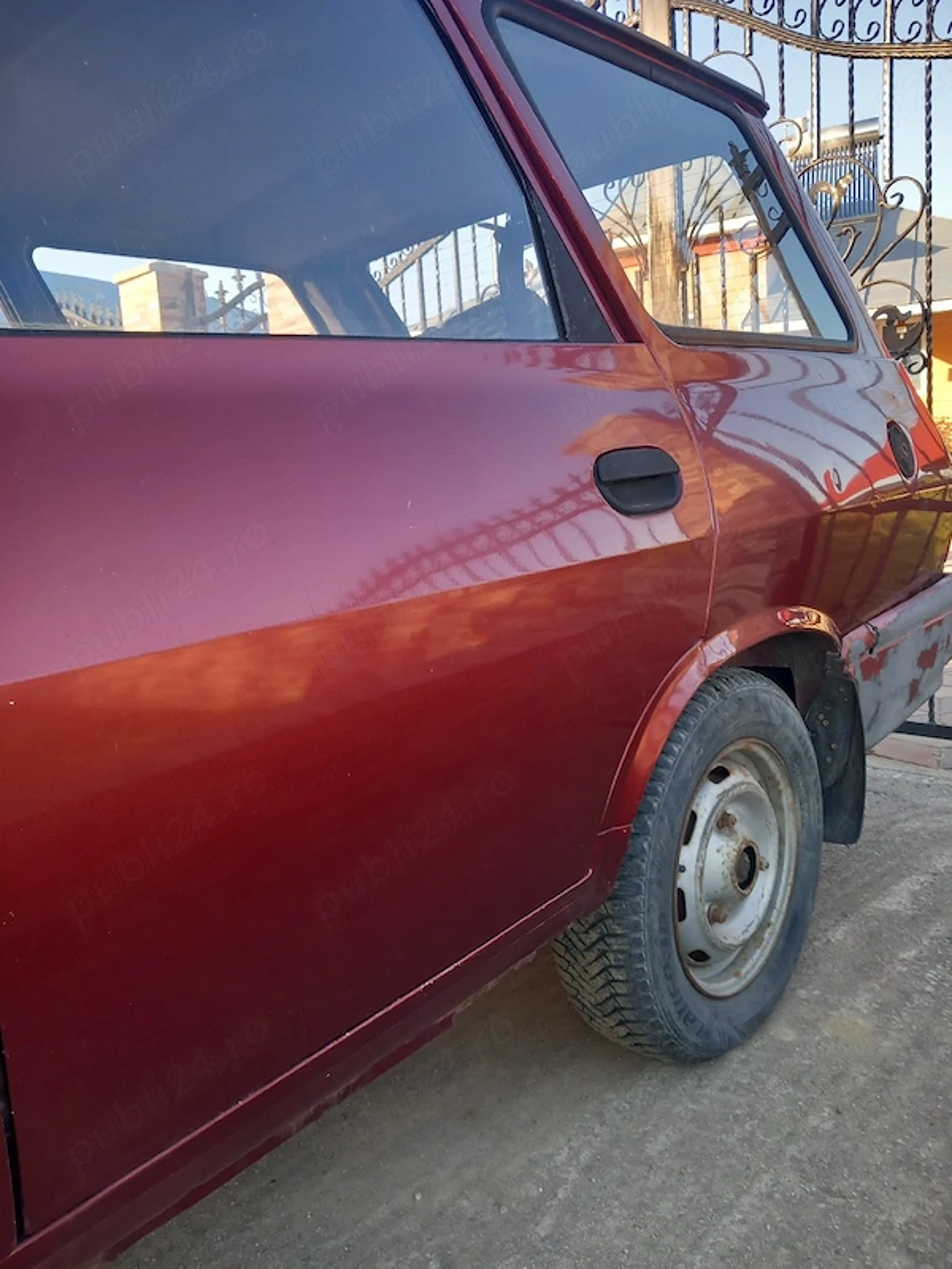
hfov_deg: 51.4
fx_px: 990
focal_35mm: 27
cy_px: 634
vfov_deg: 65.3
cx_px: 476
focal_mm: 4
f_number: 1.8
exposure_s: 1/60.2
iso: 40
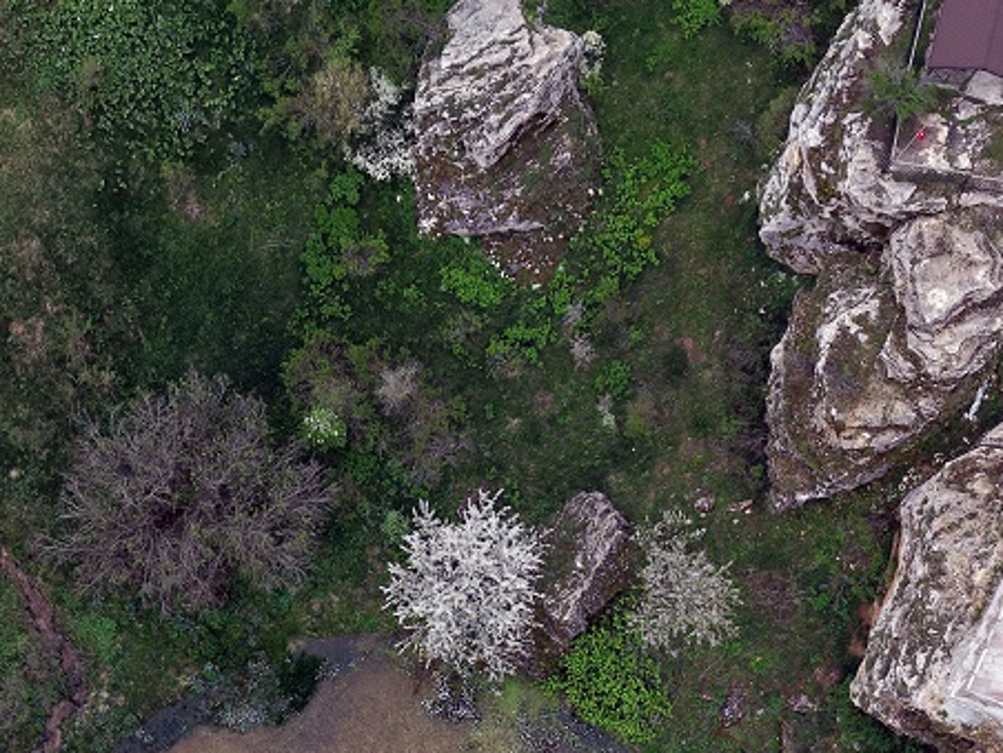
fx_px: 1970
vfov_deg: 20.1
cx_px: 331
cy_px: 942
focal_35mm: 68
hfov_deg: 28.4
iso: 100
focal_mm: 8.67
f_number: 1.8
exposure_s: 1/320
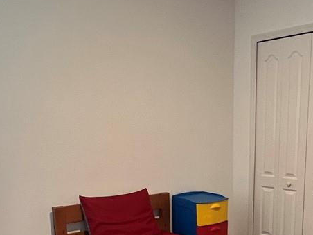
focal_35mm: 46
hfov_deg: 40.9
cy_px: 240
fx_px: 416
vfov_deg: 29.3
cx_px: 196
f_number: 1.8
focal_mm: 1.57
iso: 320
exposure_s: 1/60
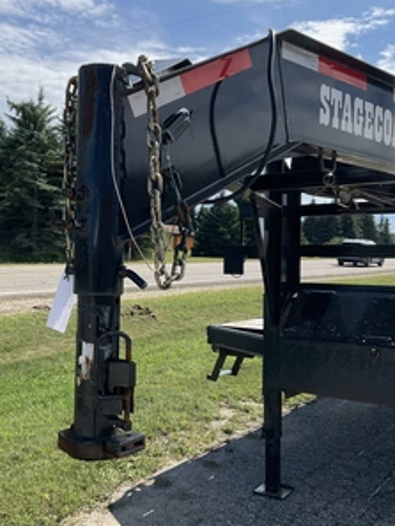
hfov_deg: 36.7
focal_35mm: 39
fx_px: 593
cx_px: 152
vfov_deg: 47.8
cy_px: 264
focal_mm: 3
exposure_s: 1/1848
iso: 25
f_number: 1.8
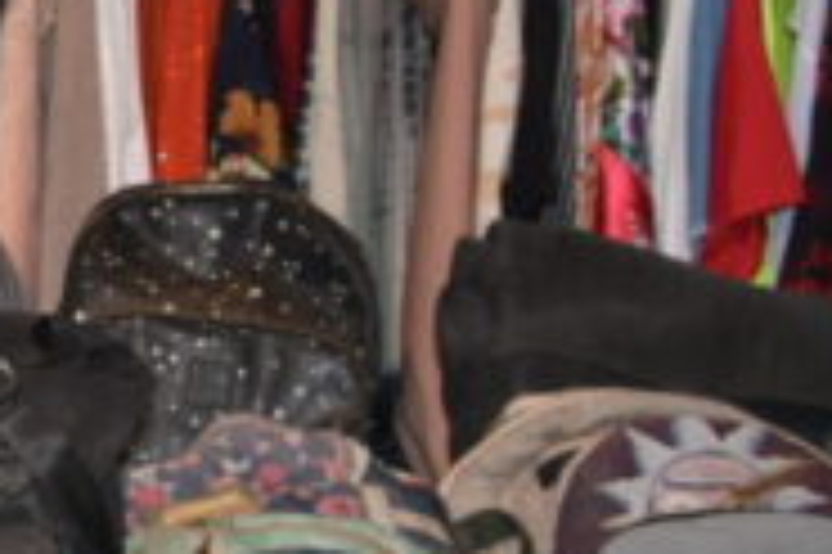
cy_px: 225
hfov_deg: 14.5
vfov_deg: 10.4
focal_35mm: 131
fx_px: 3027
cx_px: -445
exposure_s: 1/60
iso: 500
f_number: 3.8
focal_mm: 21
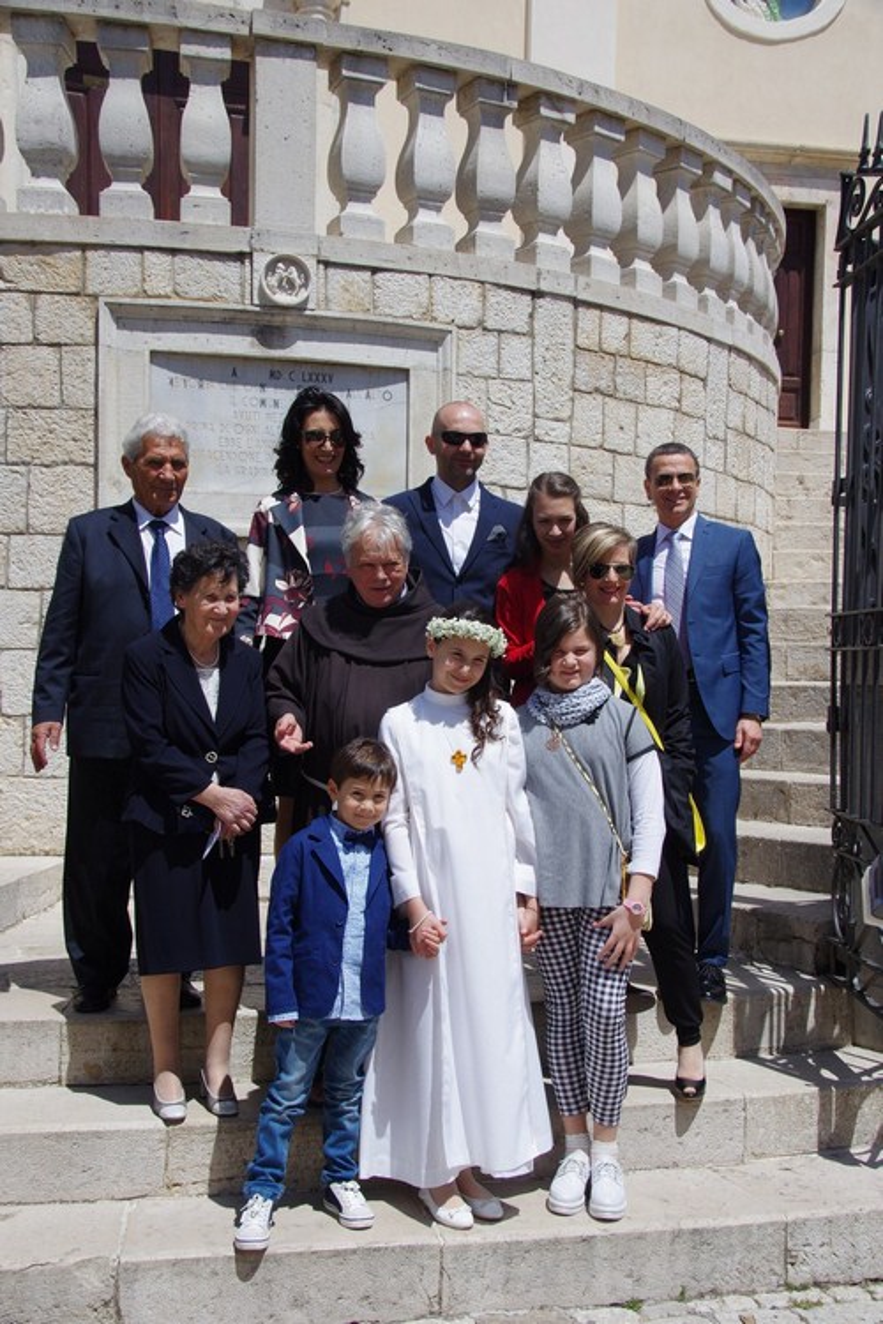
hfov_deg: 29.2
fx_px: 1692
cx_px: 442
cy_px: 662
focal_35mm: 46
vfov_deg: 42.7
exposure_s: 1/320
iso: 200
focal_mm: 31
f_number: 10
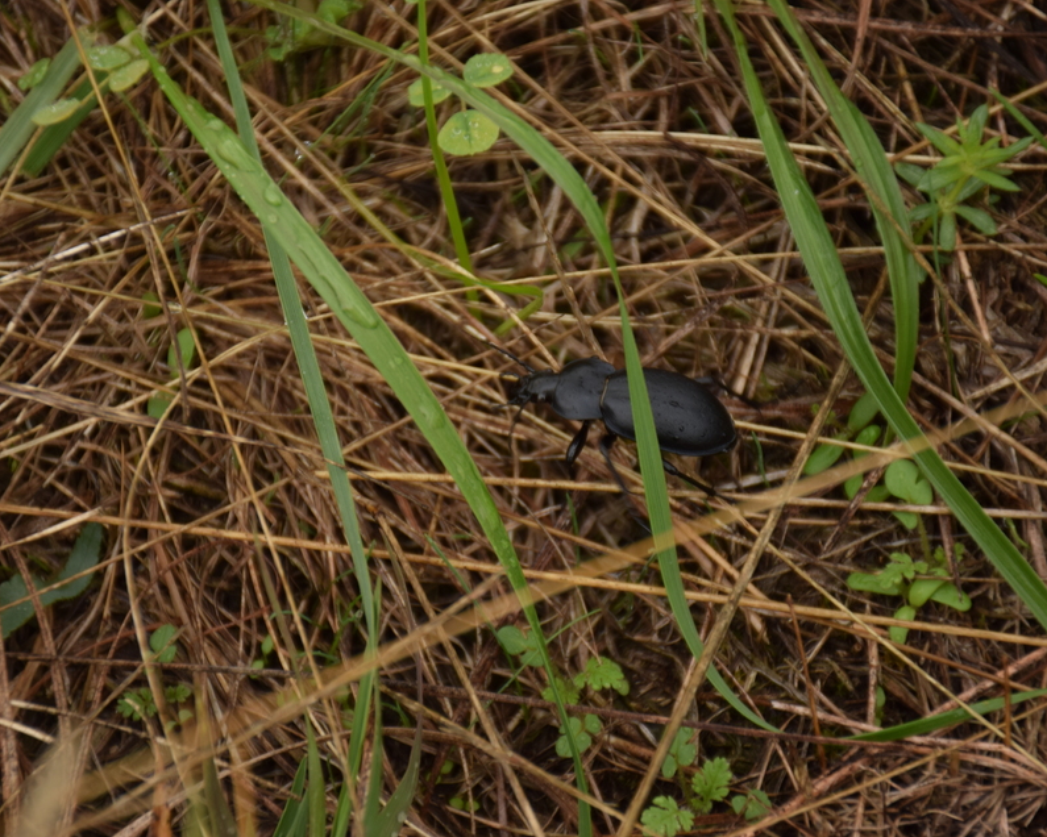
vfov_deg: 6.5
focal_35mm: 238
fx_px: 7375
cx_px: 519
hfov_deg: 8.1
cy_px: 420
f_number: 5.6
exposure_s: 1/250
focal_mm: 140
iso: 200
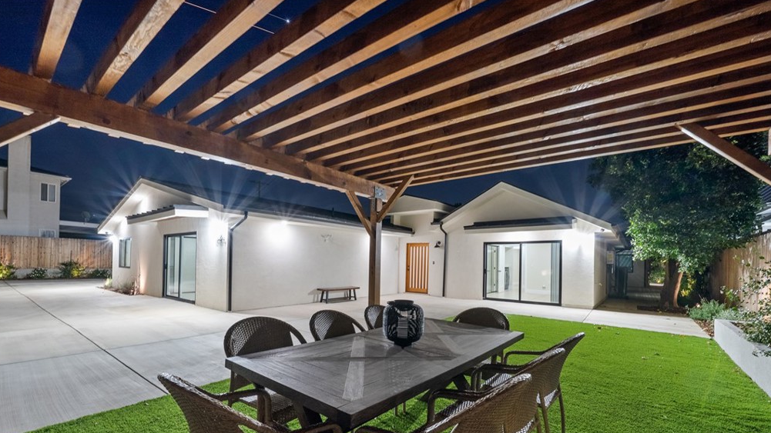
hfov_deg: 103.0
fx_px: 307
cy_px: 258
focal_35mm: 15
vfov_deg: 69.9
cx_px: 383
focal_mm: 14
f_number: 11
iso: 160
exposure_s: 2.5
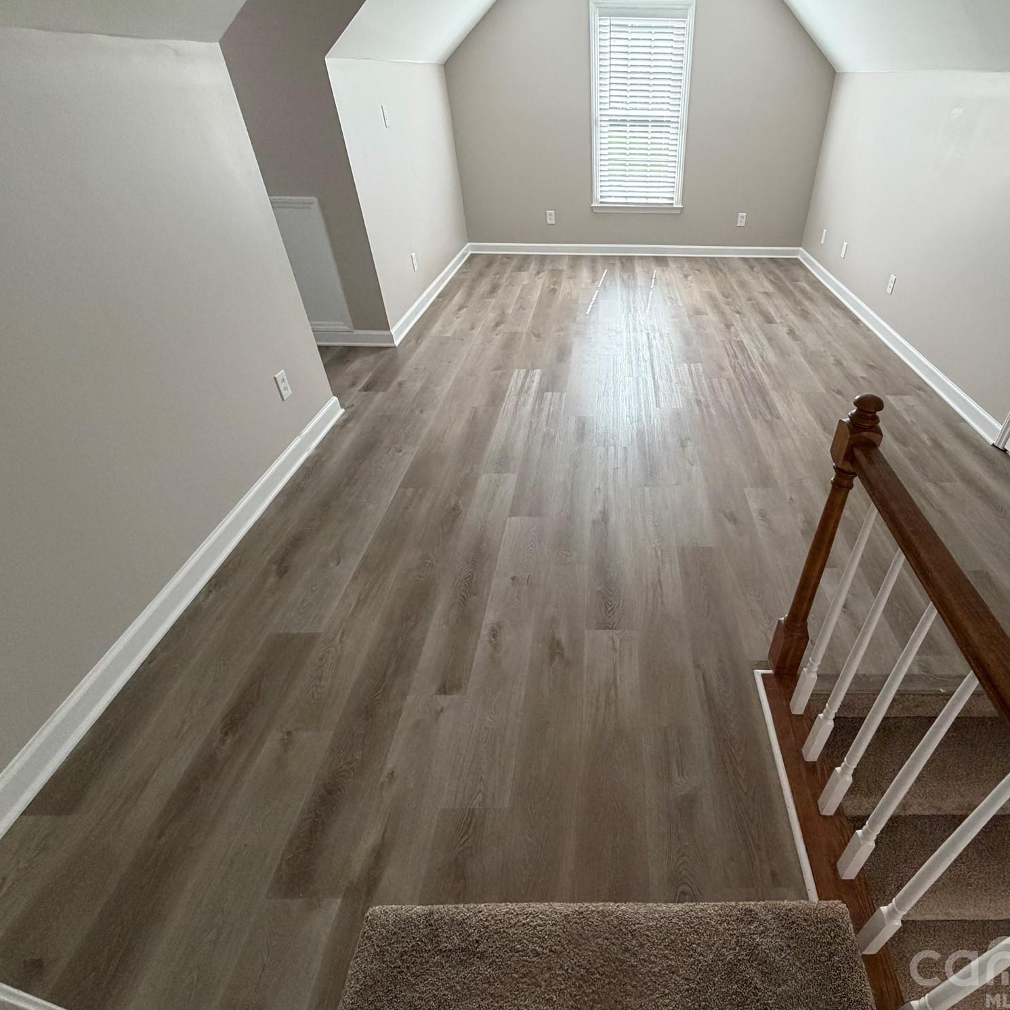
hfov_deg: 82.6
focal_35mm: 17
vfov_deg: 84.0
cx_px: 624
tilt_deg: -36.5
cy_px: 499
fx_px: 561
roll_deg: -0.9
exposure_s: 1/71
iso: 320
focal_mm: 2.22
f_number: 2.2
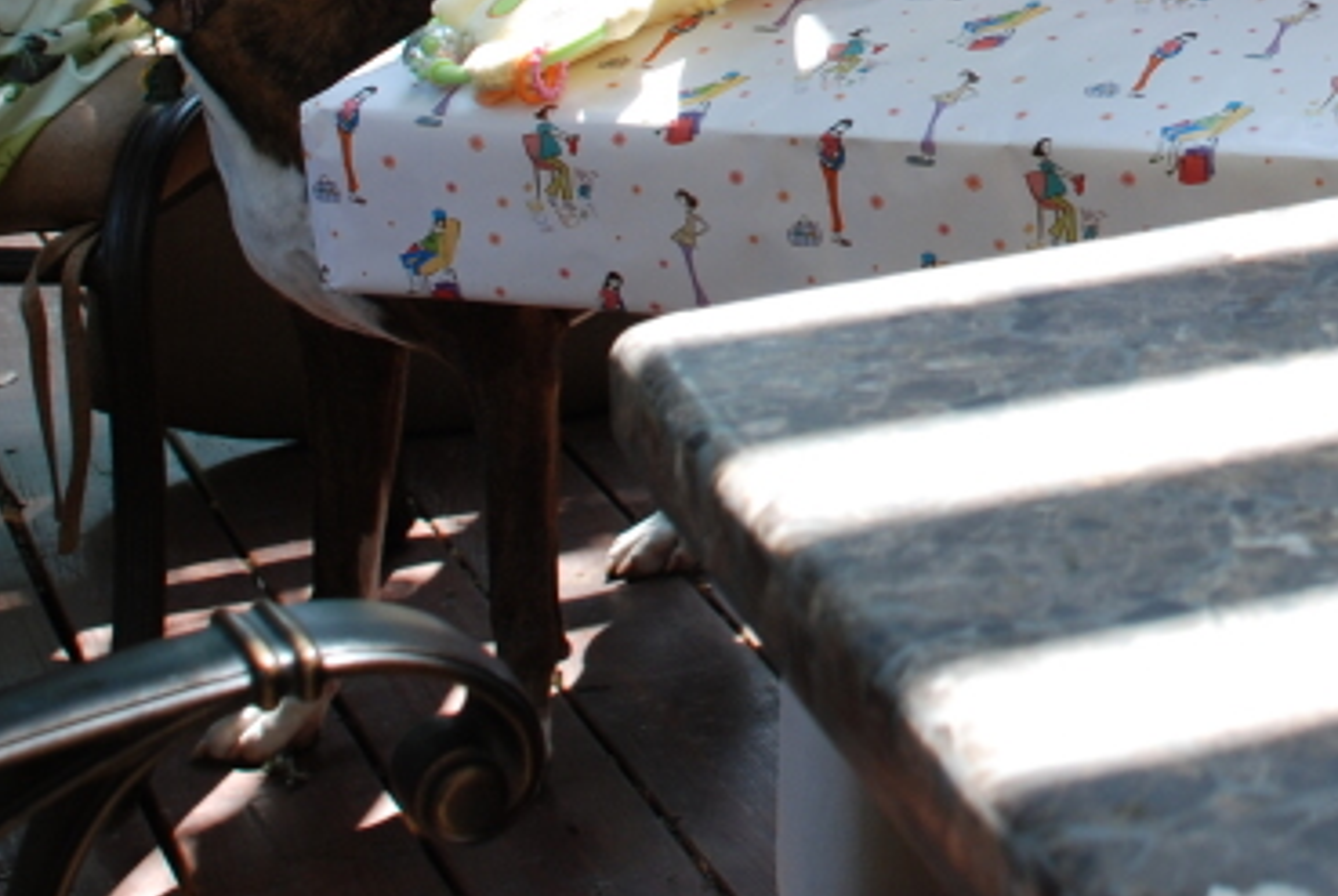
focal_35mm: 100
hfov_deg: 19.8
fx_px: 3721
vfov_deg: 13.2
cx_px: 1323
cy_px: -317
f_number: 5
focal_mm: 24
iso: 200
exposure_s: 1/100
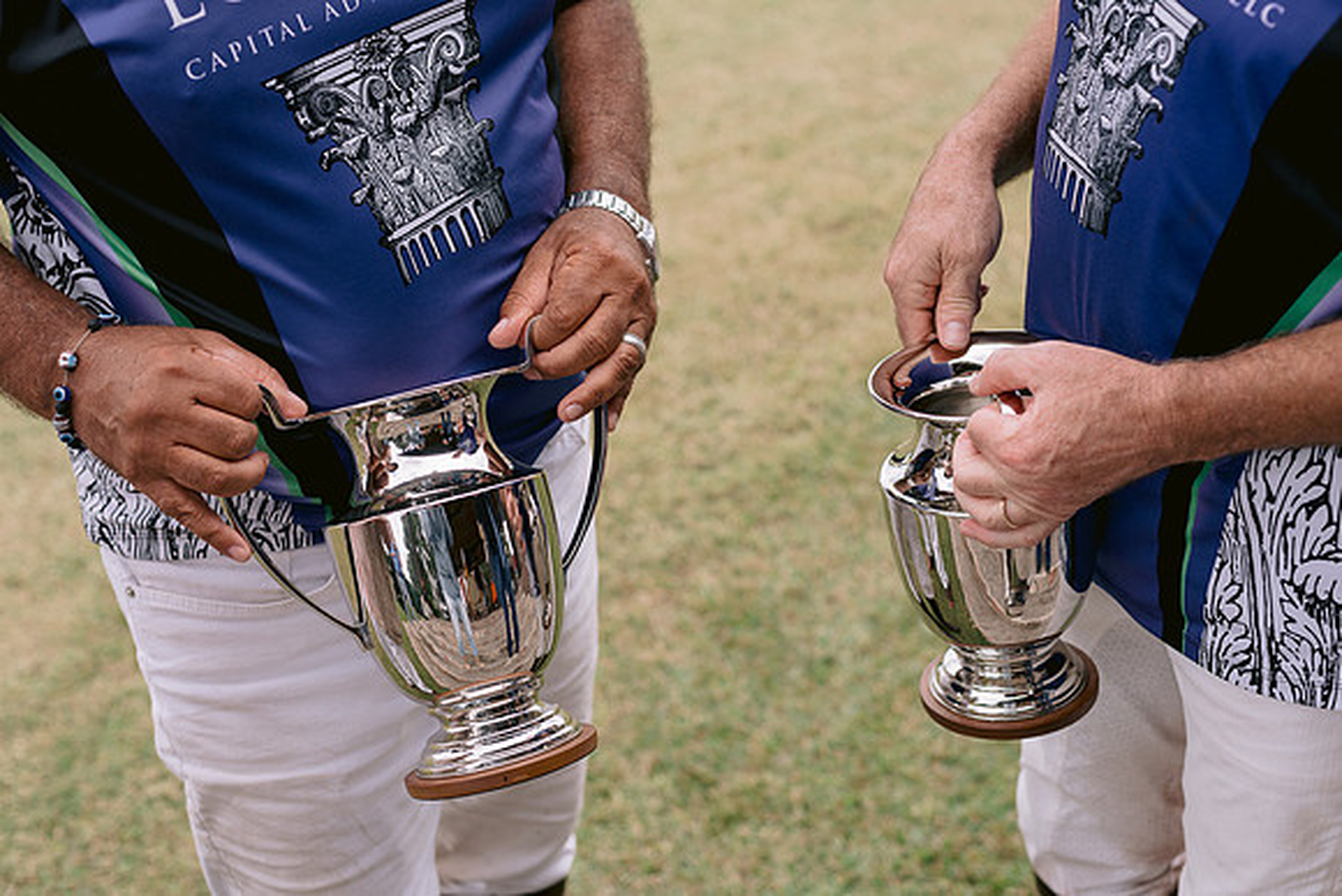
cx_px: 671
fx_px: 1864
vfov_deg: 27.0
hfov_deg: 39.6
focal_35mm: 50
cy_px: 448
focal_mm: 50
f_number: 4
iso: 200
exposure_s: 1/640
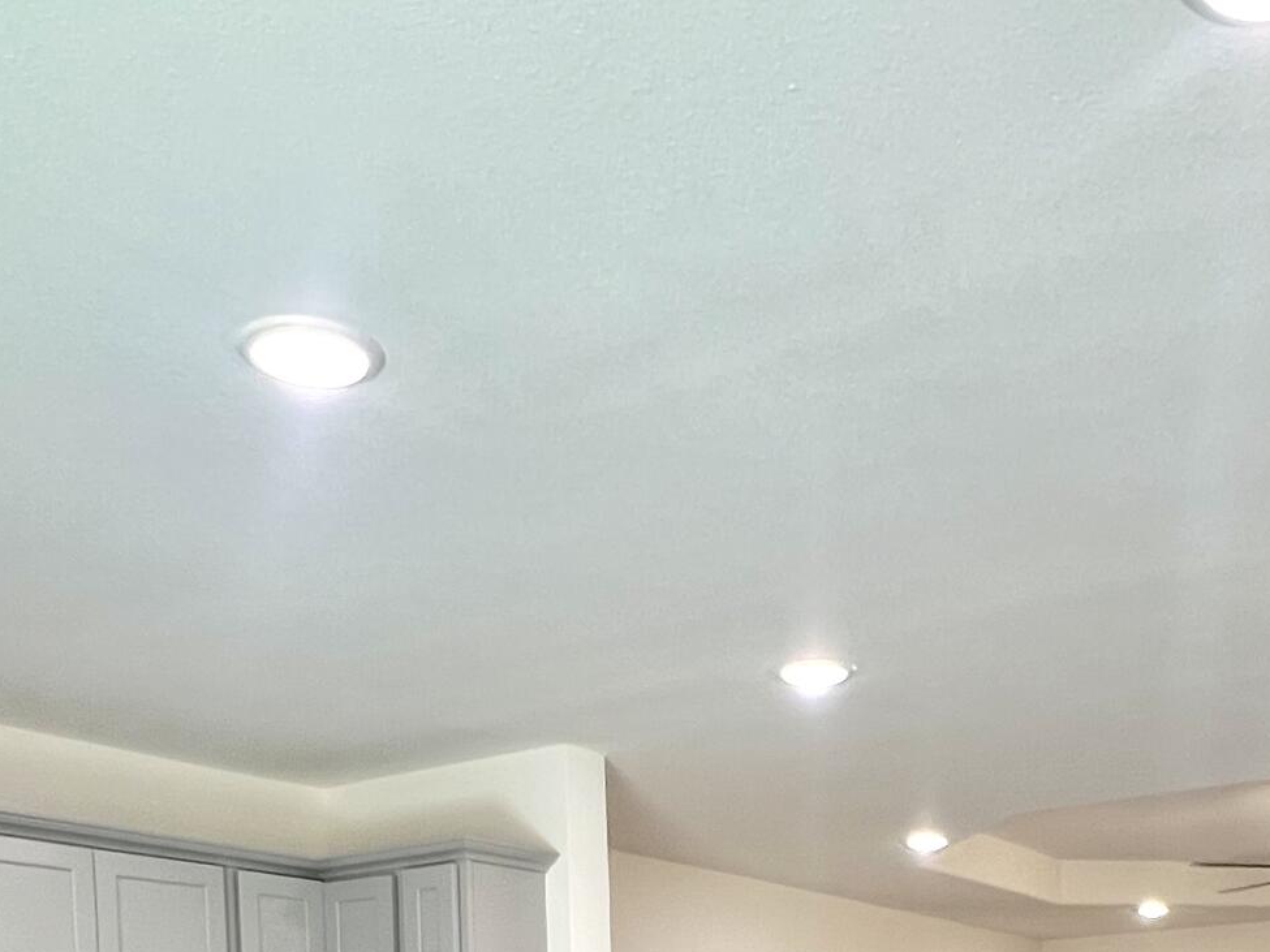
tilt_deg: -4.7
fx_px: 1467
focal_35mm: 40
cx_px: 780
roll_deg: +1.3
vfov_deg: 29.2
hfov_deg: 46.5
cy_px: 1236
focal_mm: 1.57
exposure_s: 1/120
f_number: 1.8
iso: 125
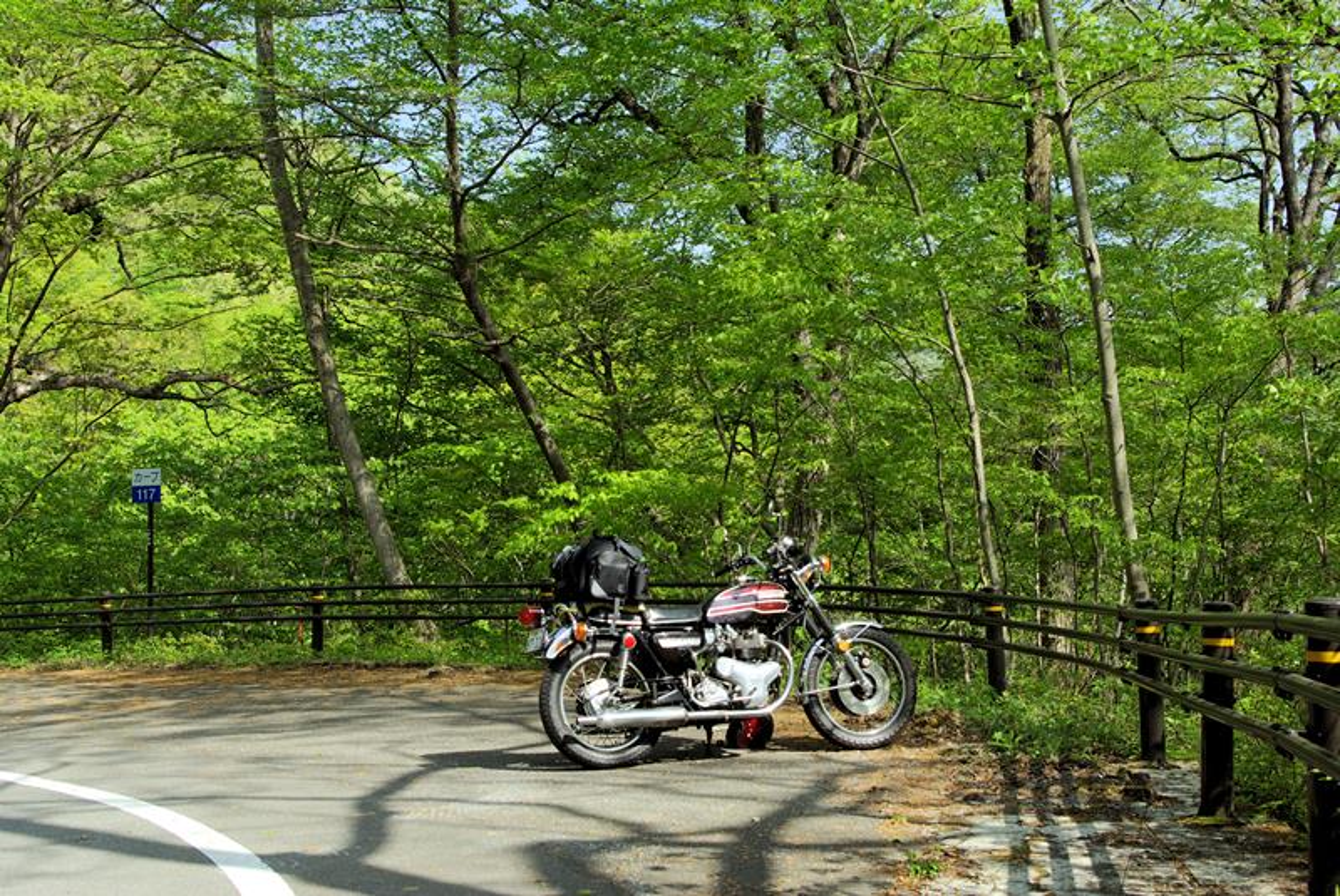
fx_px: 1714
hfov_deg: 42.7
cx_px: 670
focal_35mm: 46
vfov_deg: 29.3
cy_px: 448
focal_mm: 30.63
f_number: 8
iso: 140
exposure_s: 1/180
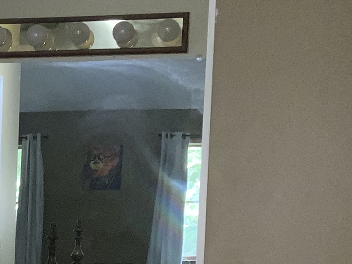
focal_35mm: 123
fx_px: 1251
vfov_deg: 11.7
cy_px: 354
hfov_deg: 15.1
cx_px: -146
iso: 80
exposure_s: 1/40
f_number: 1.8
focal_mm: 3
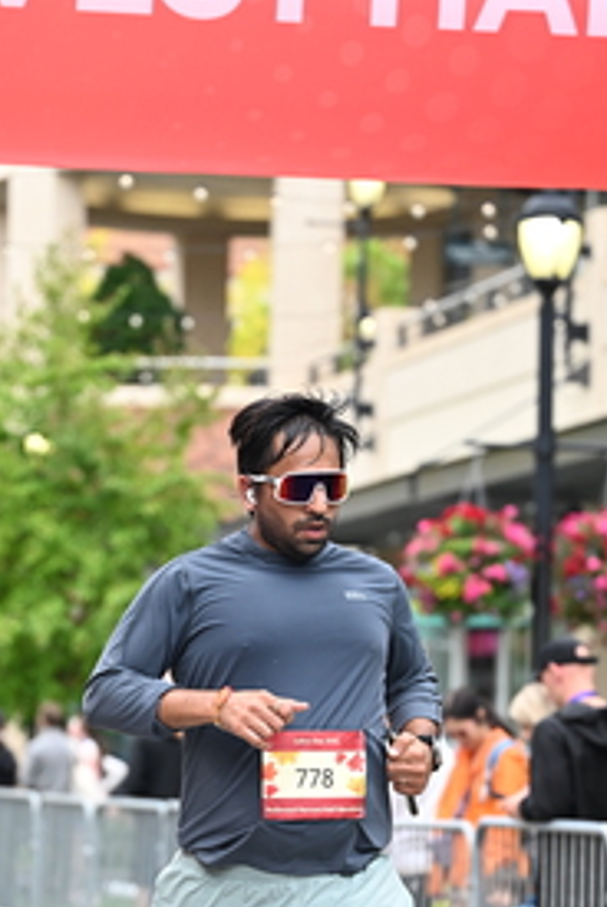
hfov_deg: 8.3
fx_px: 4188
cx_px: 279
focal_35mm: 166
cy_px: 650
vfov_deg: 12.3
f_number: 2.8
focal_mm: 83
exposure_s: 1/1600
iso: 800
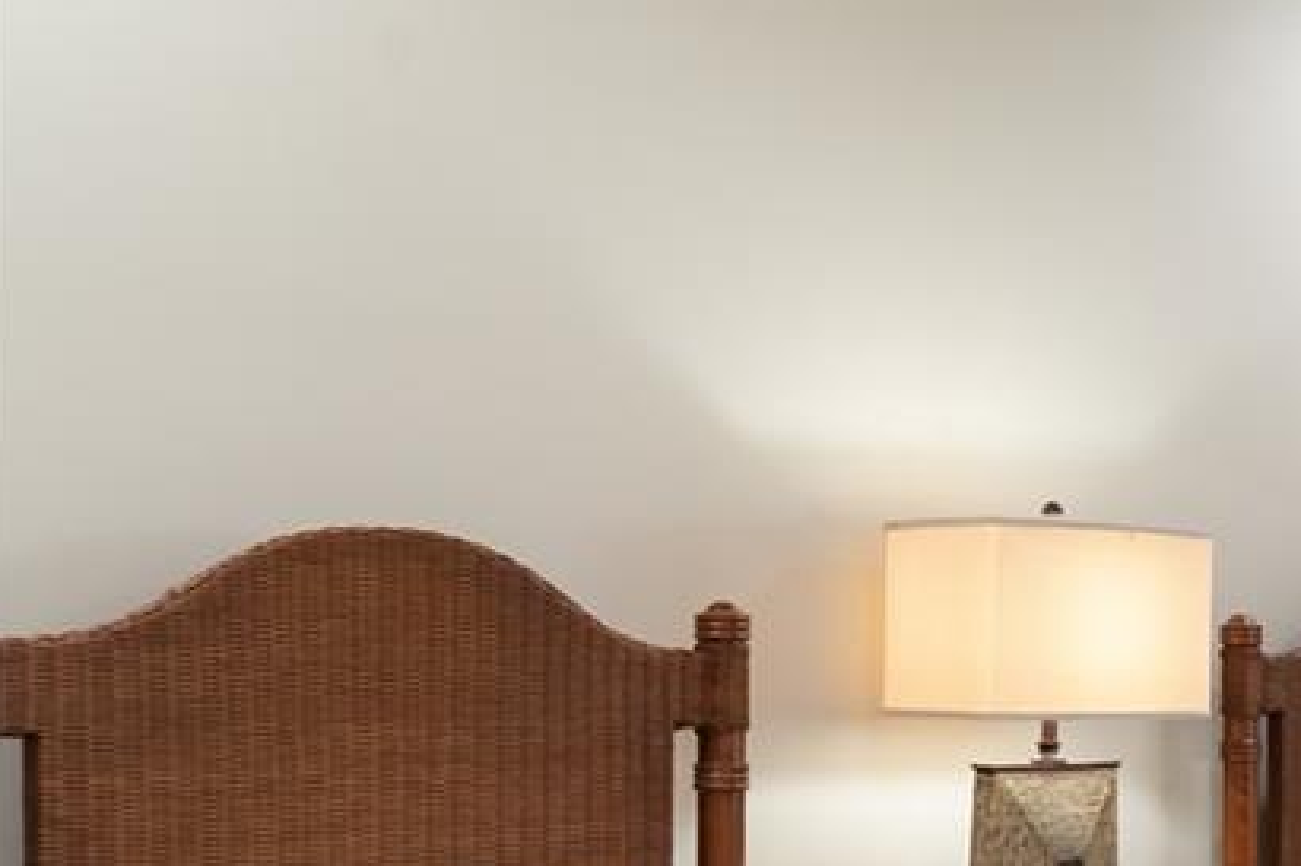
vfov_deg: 22.3
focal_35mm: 60
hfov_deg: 28.5
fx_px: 2167
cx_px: 1612
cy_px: 712
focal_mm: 24
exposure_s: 1/30
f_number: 5.6
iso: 1600
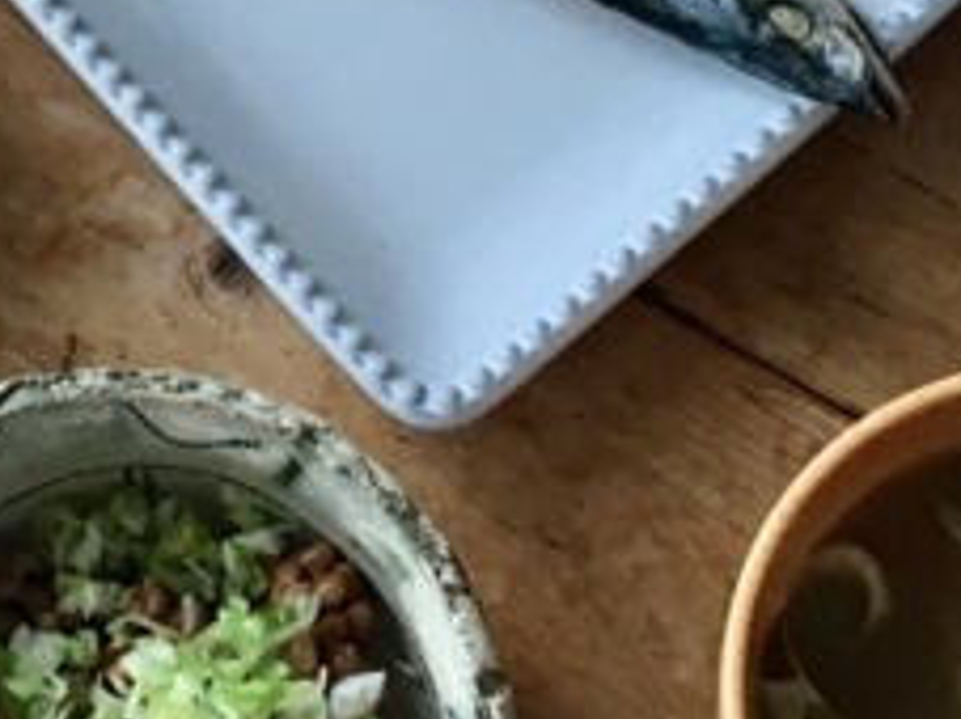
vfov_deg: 11.0
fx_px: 3635
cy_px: -292
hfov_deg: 14.9
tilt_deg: -63.7
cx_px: 110
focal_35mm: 131
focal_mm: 4.15
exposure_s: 1/30
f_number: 2.2
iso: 32
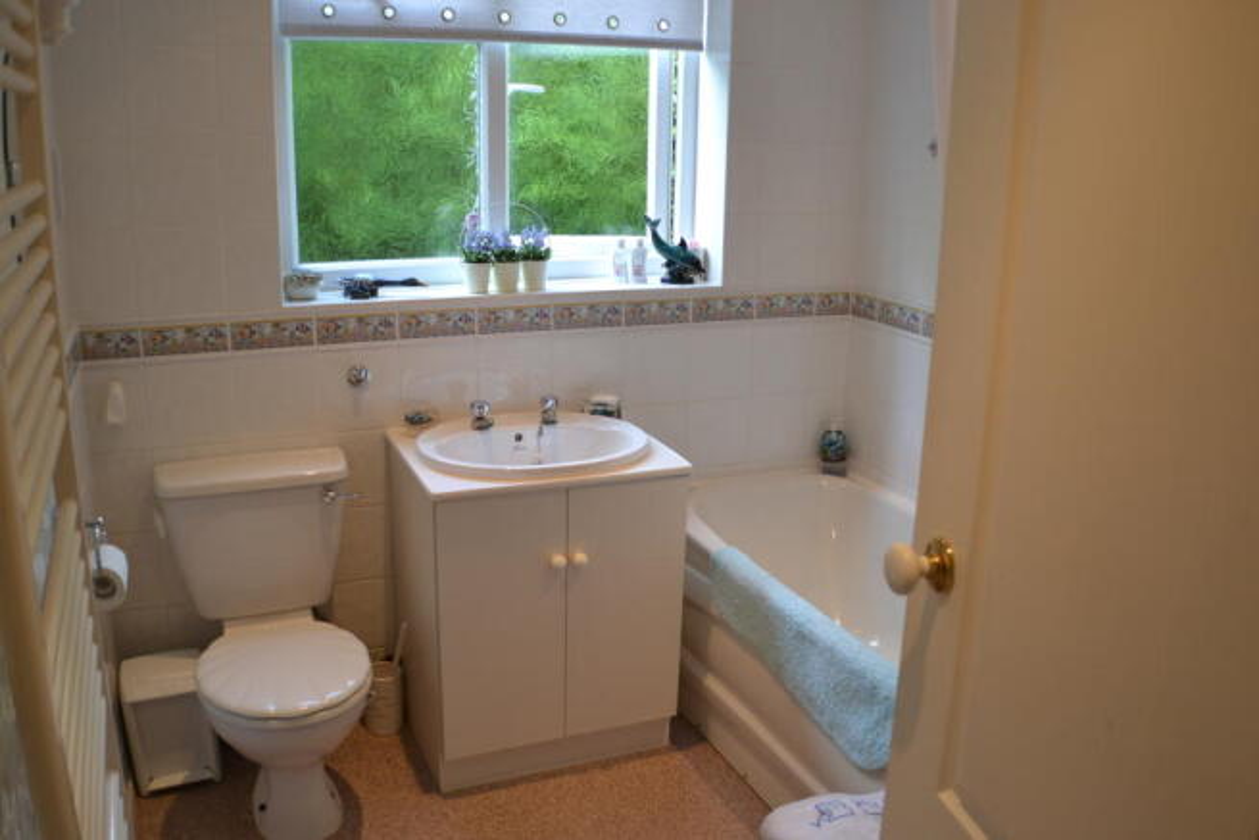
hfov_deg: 53.1
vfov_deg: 36.9
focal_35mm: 36
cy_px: 420
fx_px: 1259
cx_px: 630
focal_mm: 24
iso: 400
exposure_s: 1/60
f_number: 4
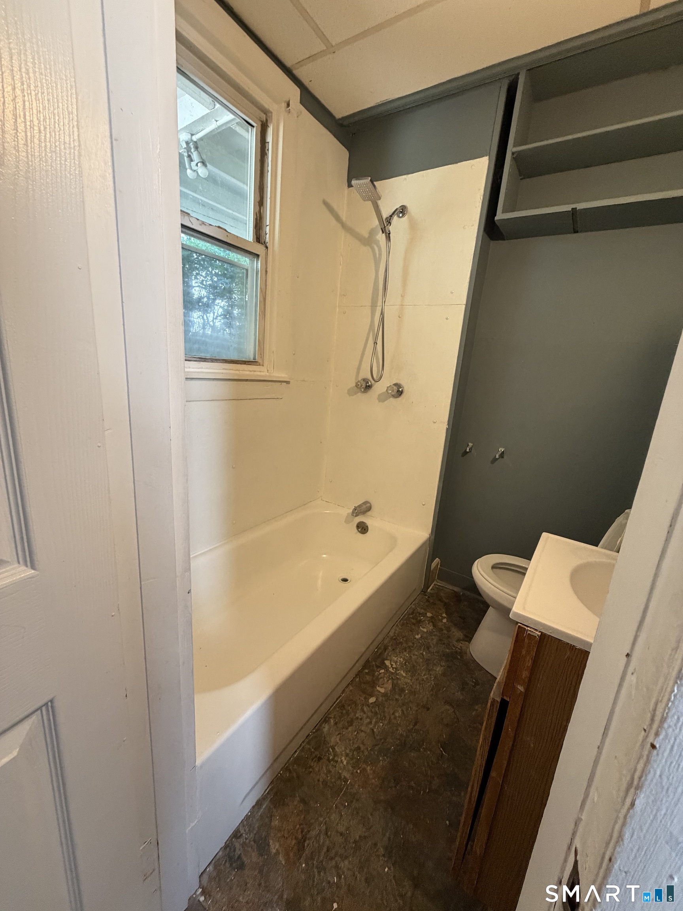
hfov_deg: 85.7
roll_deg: -3.7
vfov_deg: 102.1
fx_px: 368
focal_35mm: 14
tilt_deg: -14.1
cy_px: 456
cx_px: 342
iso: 320
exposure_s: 1/61
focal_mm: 2.22
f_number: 2.2
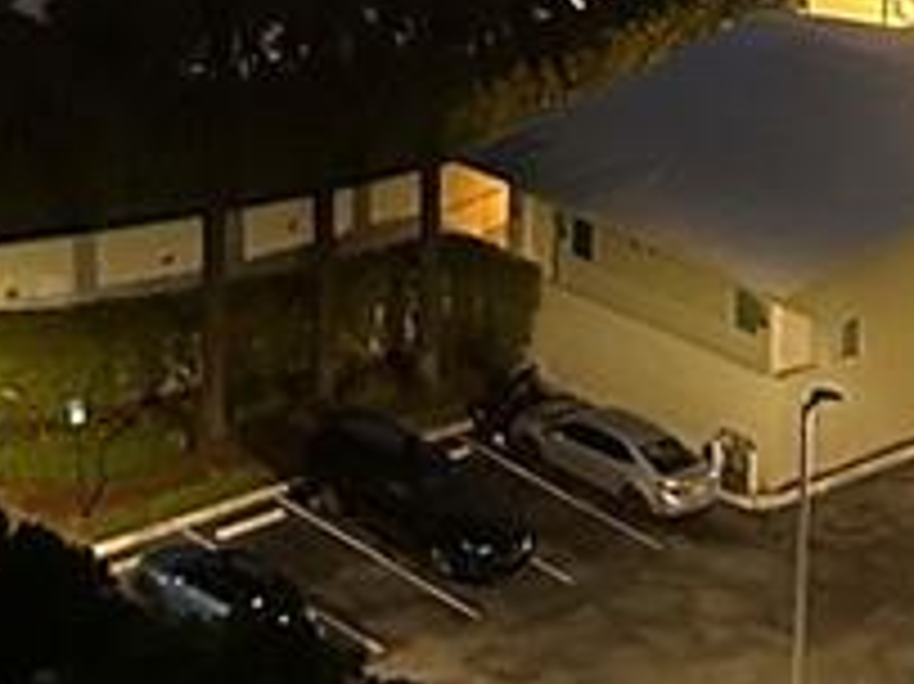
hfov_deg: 12.2
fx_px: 3747
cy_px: -855
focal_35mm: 142
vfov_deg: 9.5
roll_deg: +1.6
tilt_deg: -8.0
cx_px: -964
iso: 640
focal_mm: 6.86
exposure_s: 1/60
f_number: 1.78
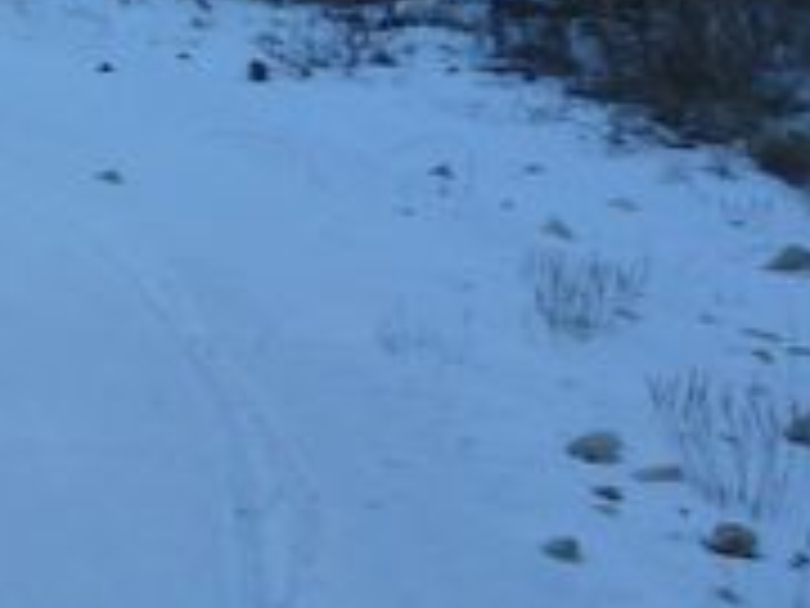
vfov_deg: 13.2
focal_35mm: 111
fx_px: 2597
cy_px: 59
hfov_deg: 13.9
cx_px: -976
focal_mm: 4.1
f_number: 4
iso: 80
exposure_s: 1/200
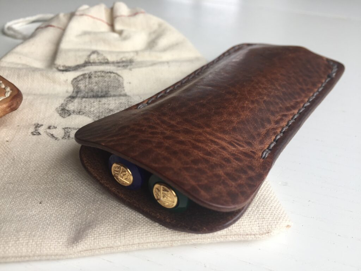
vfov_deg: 48.2
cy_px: 136
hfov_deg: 61.7
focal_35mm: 29
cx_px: 180
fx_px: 302
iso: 32
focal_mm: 4.15
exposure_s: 1/100
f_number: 2.2
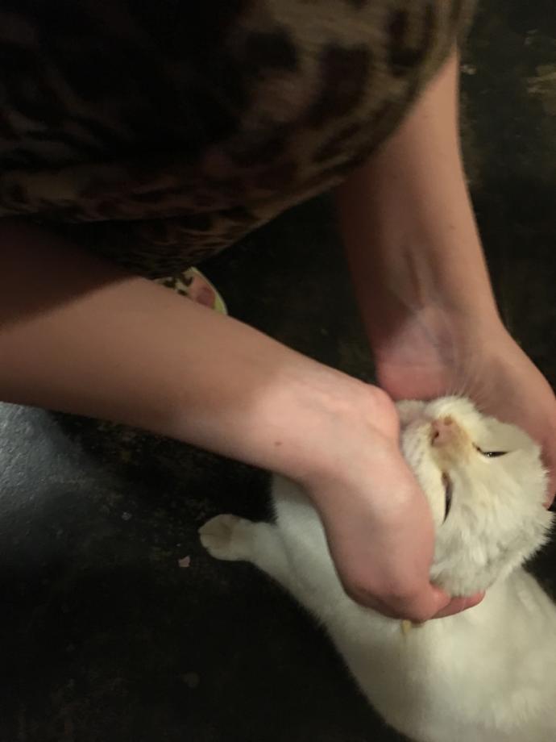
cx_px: 278
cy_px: 371
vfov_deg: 61.7
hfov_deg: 48.2
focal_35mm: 29
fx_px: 621
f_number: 2.2
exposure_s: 1/15
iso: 500
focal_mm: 4.15
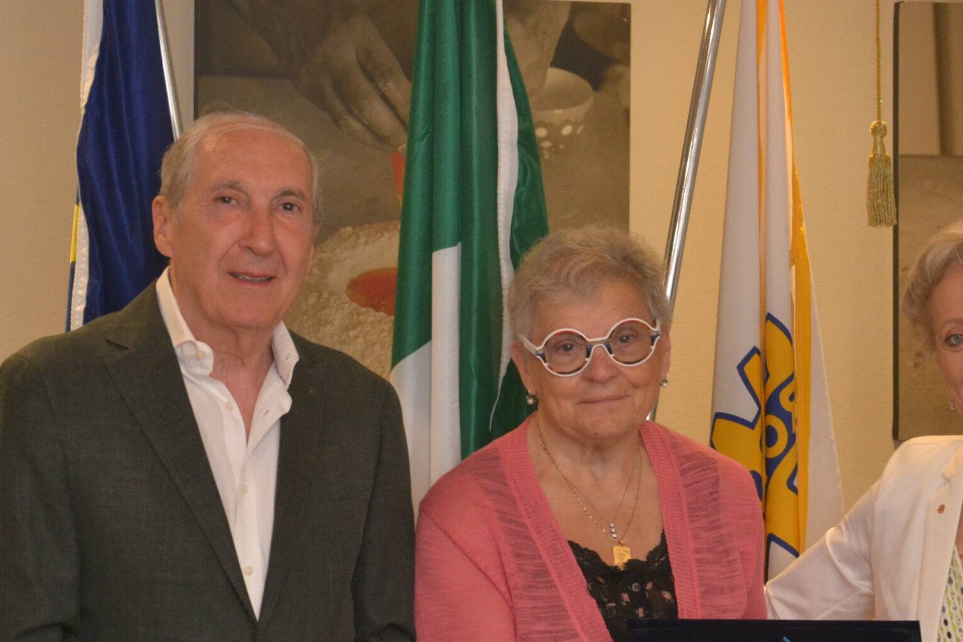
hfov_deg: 12.5
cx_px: 651
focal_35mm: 164
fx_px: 4383
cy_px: 403
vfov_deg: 8.4
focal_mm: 65
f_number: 8
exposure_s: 1/30
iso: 1600
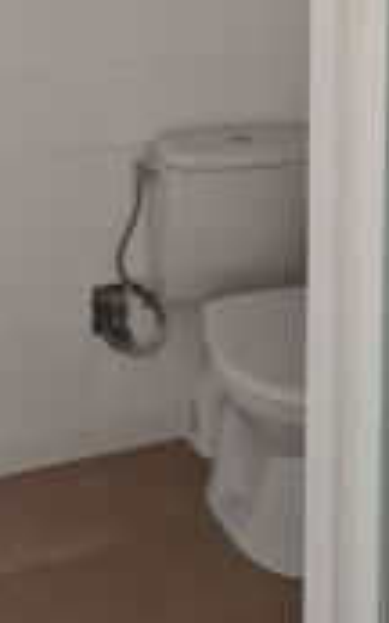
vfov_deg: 27.1
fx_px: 1154
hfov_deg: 18.9
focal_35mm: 68
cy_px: -99
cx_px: 310
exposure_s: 1/50
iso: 500
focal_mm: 5.4
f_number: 1.8
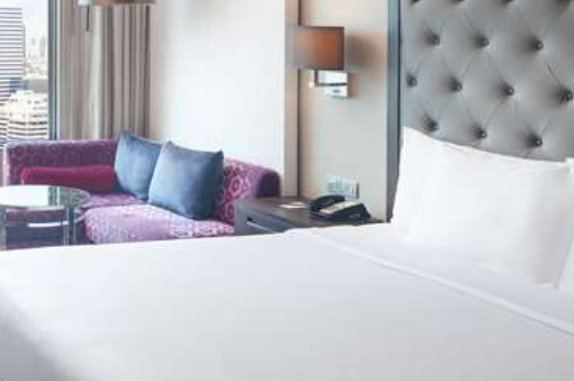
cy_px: 171
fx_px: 844
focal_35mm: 53
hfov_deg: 35.4
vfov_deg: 25.5
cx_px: 59
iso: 320
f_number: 8
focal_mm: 19
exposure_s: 1/20
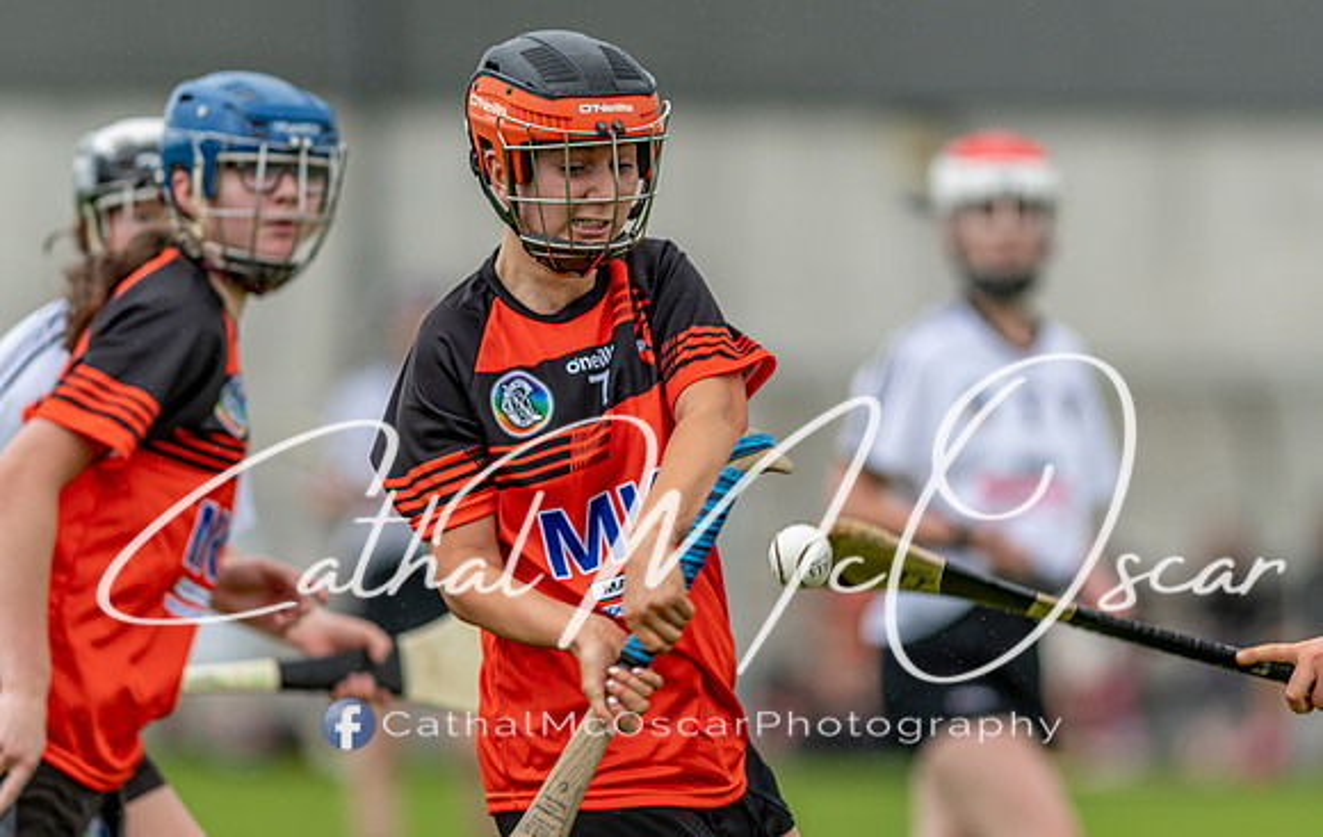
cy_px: 417
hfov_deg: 4.5
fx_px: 16901
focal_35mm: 467
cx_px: 655
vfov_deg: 2.8
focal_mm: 300
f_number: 2.8
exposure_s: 1/1000
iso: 200
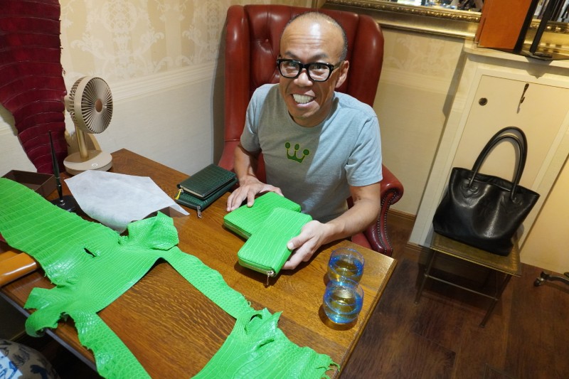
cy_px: 190
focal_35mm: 24
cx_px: 284
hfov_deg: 73.8
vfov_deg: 53.1
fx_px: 379
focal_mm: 16
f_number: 4
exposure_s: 1/160
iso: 4000
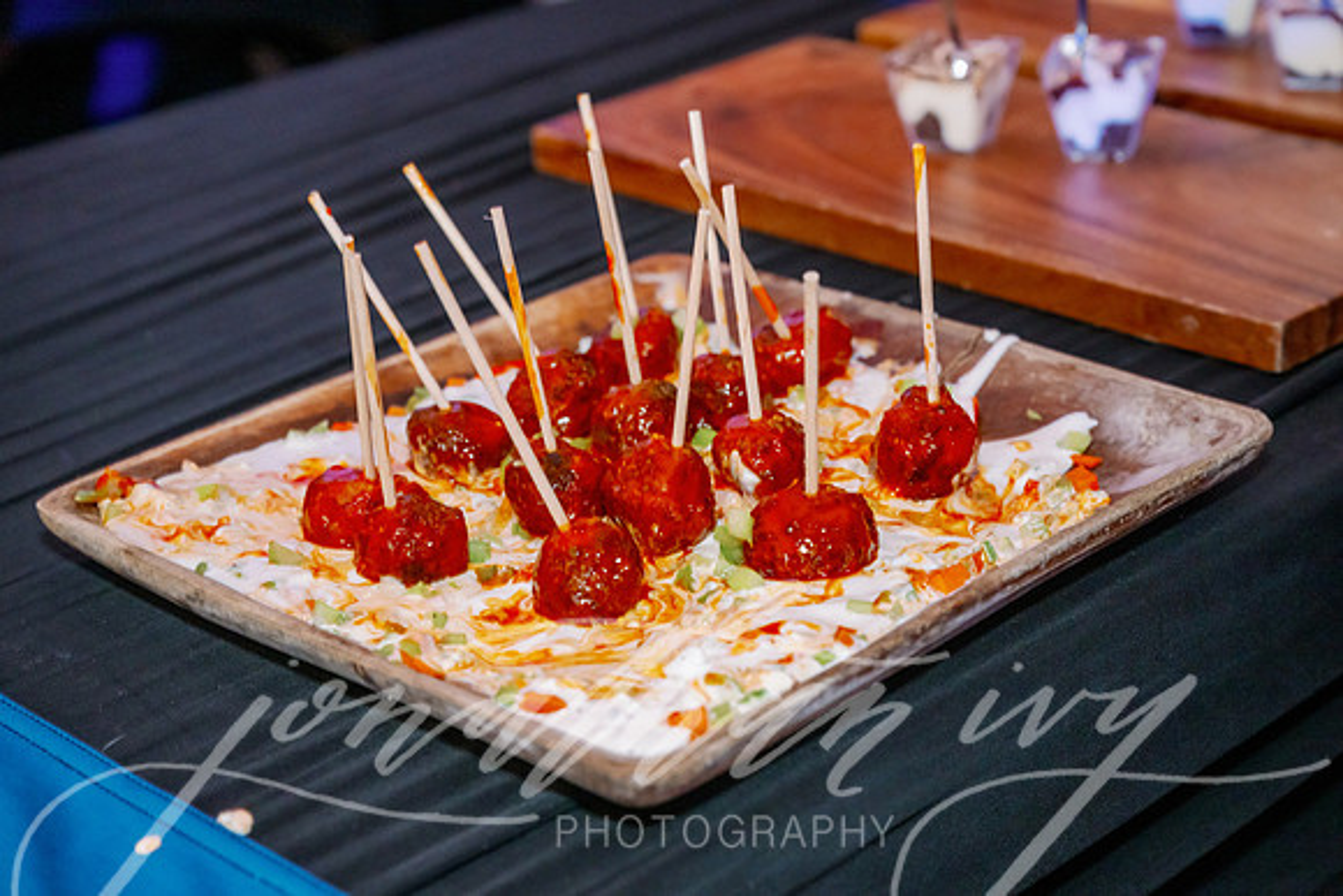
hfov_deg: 28.8
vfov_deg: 19.5
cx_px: 672
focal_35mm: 70
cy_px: 448
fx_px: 2612
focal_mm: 70
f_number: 5
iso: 1600
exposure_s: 1/80
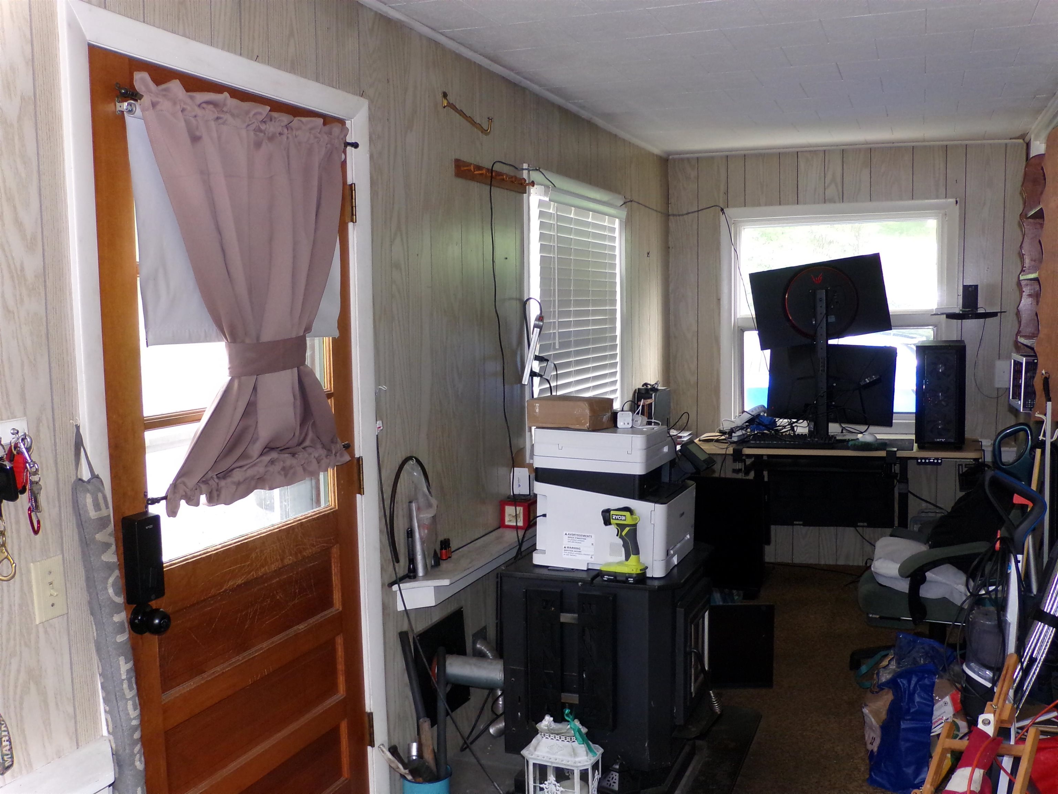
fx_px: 1009
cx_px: 529
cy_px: 397
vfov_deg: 42.9
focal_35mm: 33
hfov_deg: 55.4
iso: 200
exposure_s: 1/34
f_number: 3.4
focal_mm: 5.9
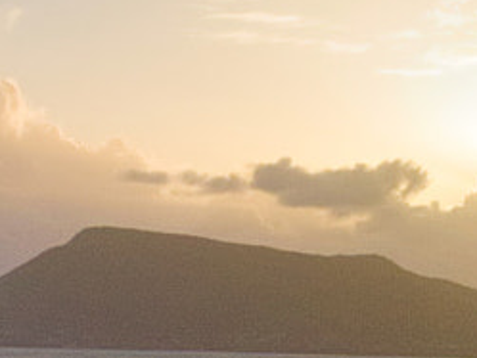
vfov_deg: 8.1
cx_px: -186
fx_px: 2302
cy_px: 906
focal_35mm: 167
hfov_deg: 11.4
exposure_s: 1/872
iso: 100
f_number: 2.2
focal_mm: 4.73
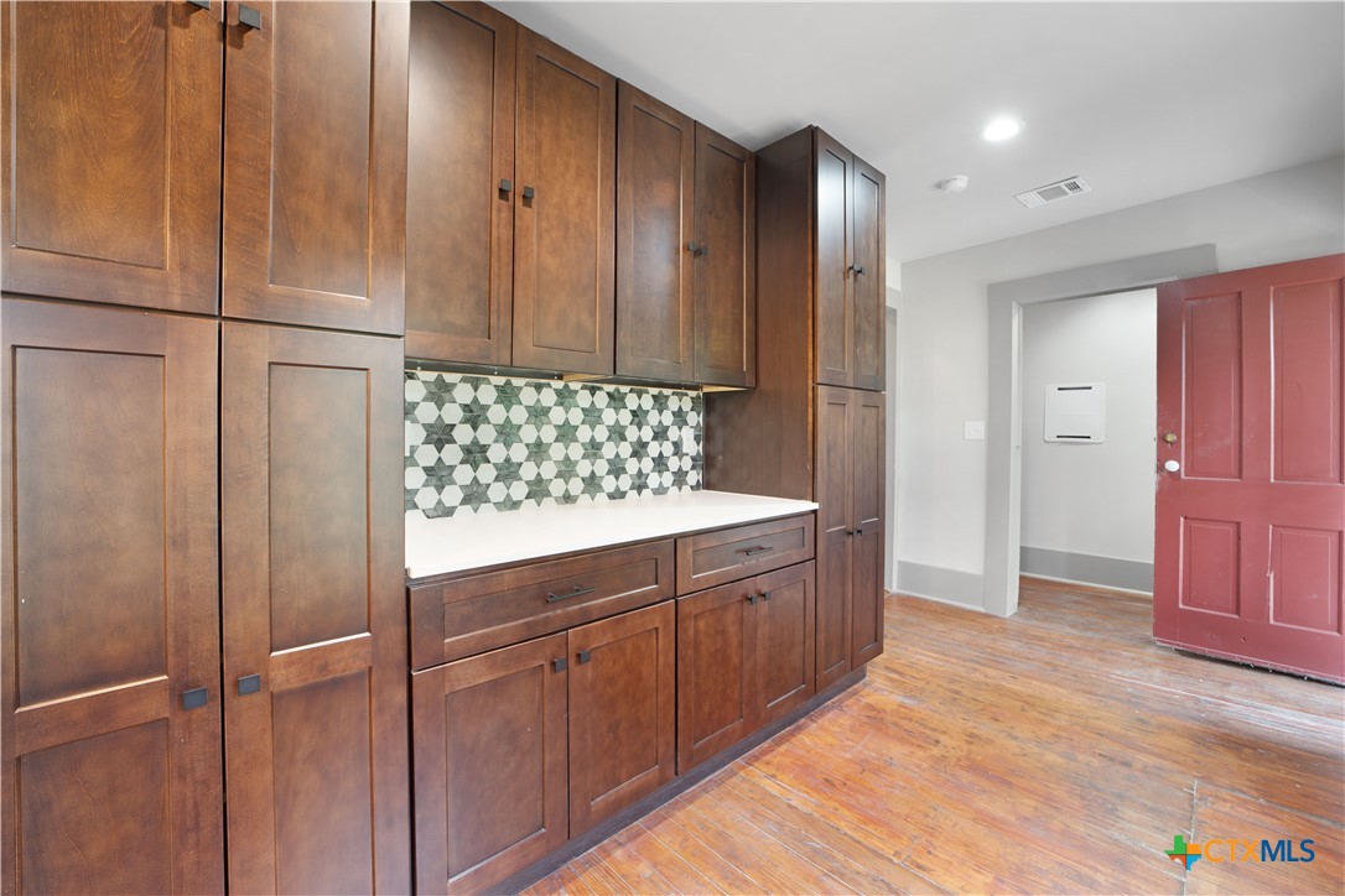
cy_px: 448
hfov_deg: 104.3
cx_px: 672
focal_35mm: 14
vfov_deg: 81.2
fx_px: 523
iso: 200
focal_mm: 14
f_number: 8
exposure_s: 6
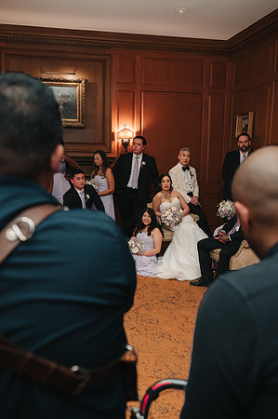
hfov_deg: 37.8
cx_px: 139
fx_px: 406
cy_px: 210
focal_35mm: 35
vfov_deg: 54.5
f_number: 3.5
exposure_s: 1/200
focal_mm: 35
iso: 1600
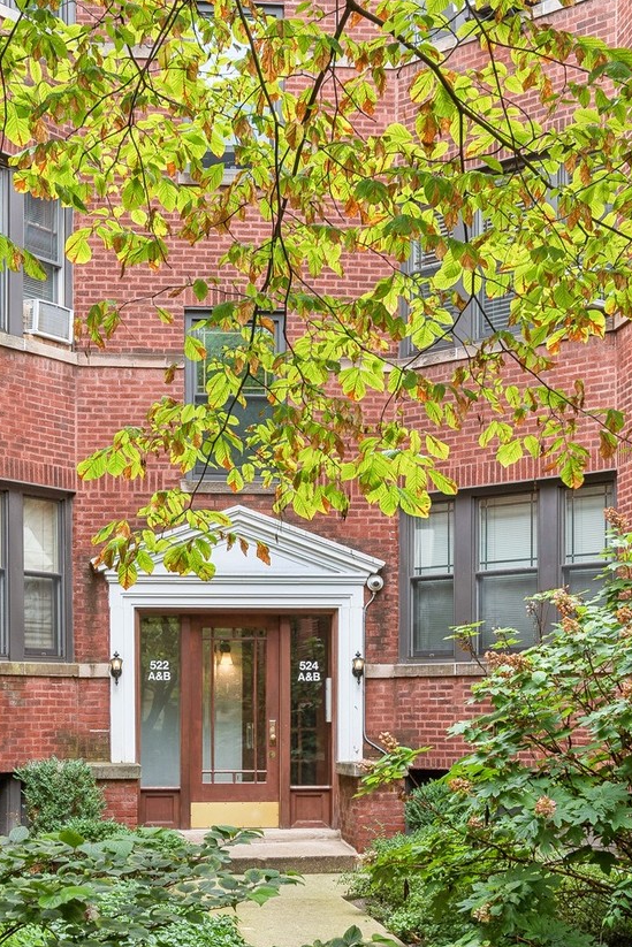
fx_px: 1606
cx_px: 253
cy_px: 576
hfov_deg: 22.2
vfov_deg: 32.8
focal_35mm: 61
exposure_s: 1/25
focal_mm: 31
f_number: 9
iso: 200
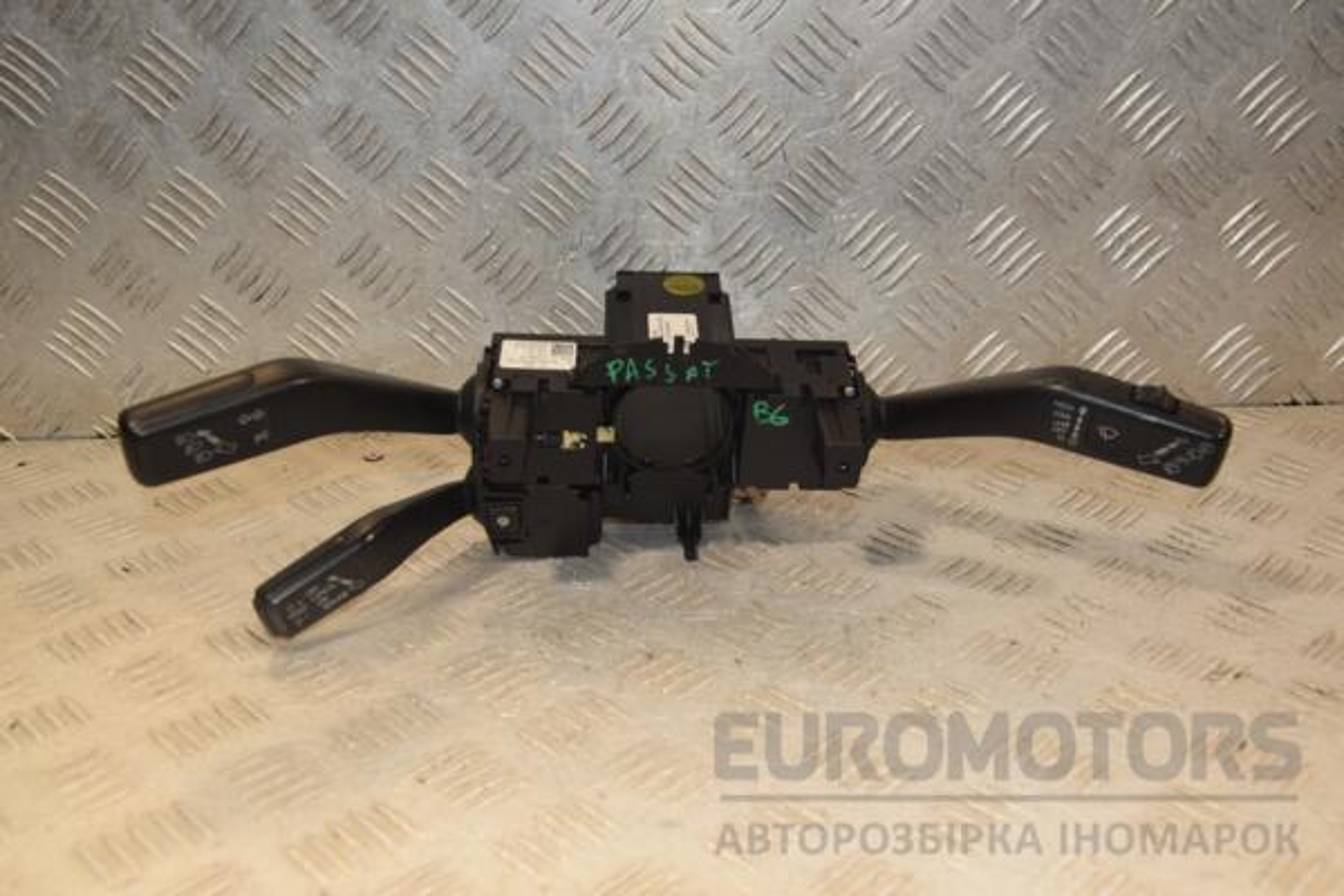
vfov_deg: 35.5
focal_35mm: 38
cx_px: 672
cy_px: 448
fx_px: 1400
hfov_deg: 51.3
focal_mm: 25
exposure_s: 1/200
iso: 800
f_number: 6.3
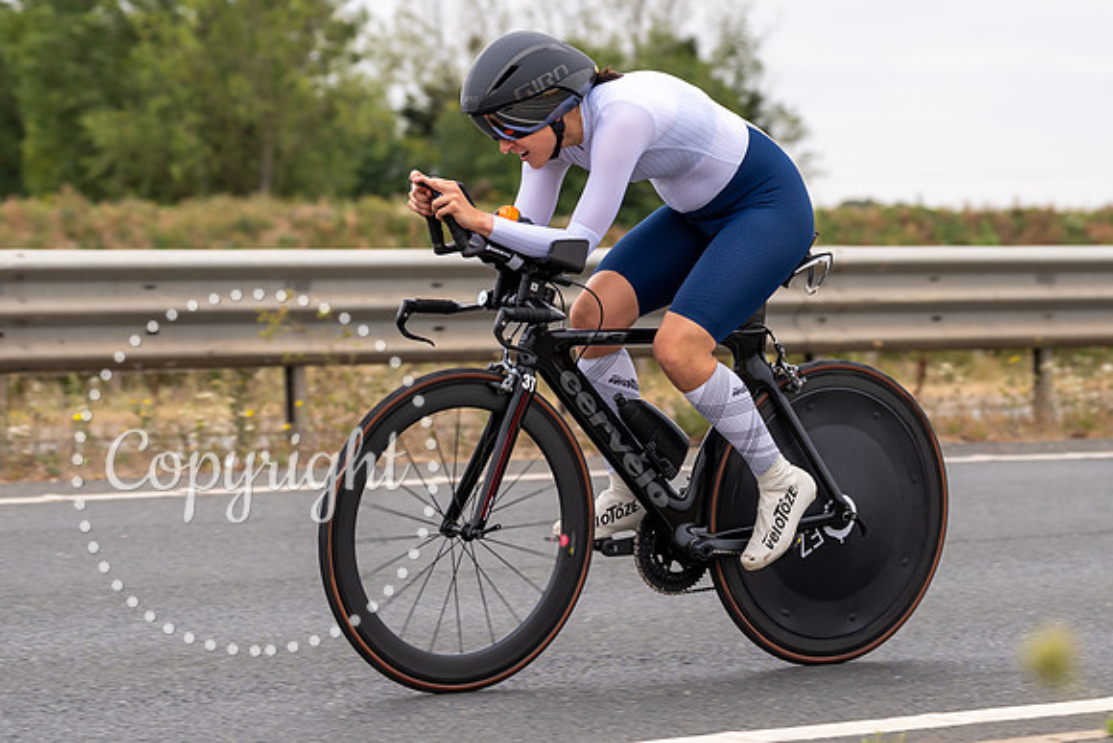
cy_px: 290
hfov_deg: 15.5
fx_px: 4082
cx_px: 663
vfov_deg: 10.4
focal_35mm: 132
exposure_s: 1/800
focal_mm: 79
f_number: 3.5
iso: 100
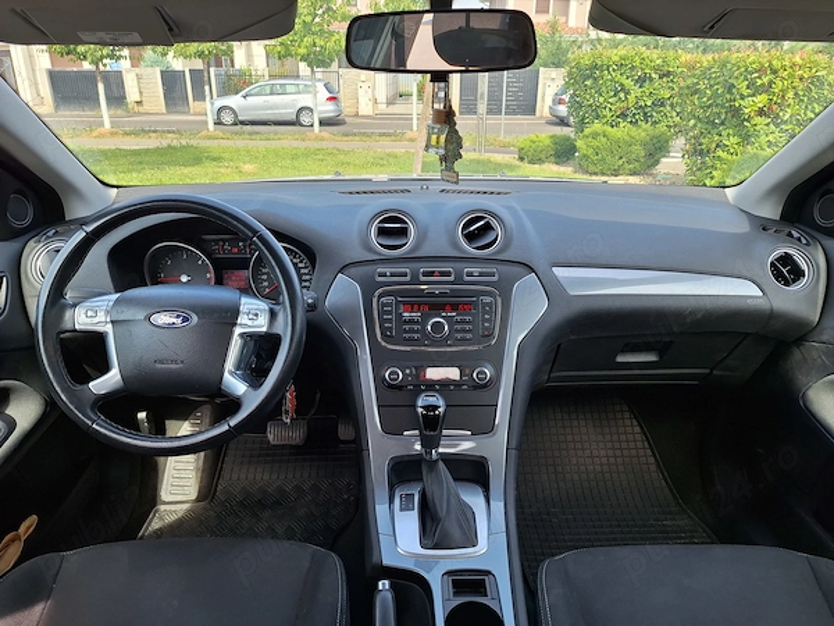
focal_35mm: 23
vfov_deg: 58.9
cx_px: 417
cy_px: 313
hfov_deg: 73.9
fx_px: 554
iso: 40
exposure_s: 1/354
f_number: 1.8
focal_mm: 5.54
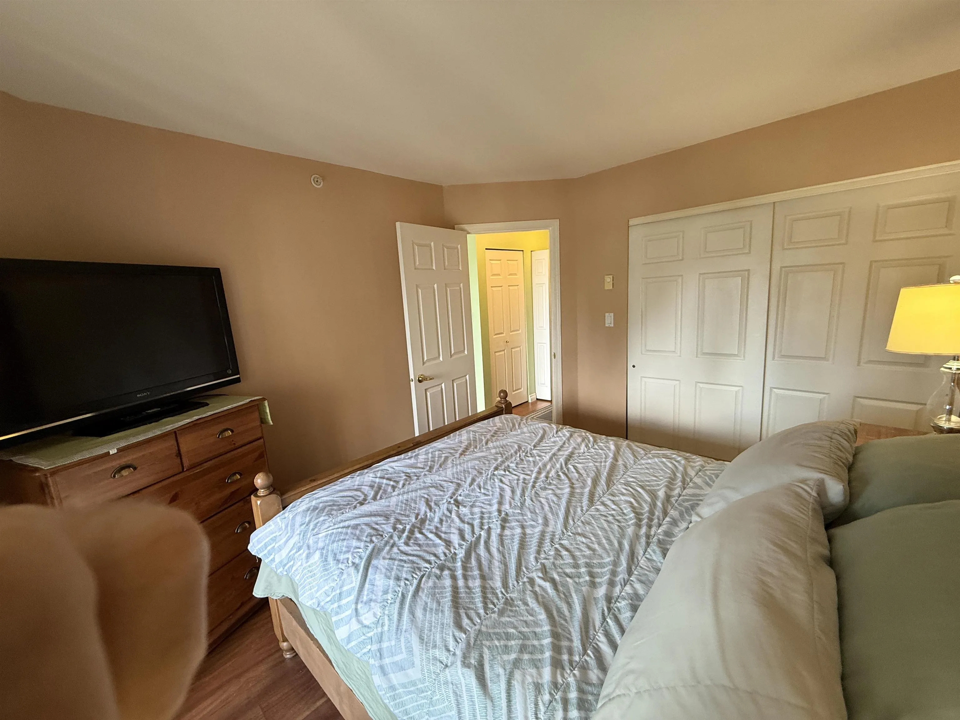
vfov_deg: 85.7
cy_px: 360
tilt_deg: -10.2
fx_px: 388
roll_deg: +3.4
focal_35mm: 14
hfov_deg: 102.1
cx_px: 480
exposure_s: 1/60
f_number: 2.2
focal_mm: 2.22
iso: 200
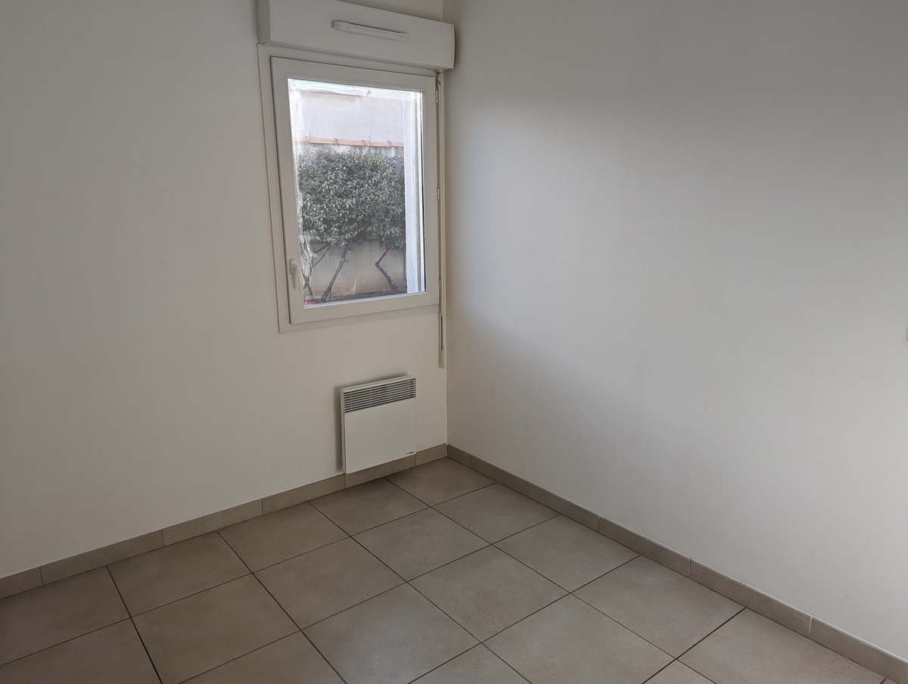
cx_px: 454
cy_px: 342
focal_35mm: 24
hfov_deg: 71.5
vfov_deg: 57.0
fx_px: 631
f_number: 1.85
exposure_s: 1/122
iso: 53
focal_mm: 6.81
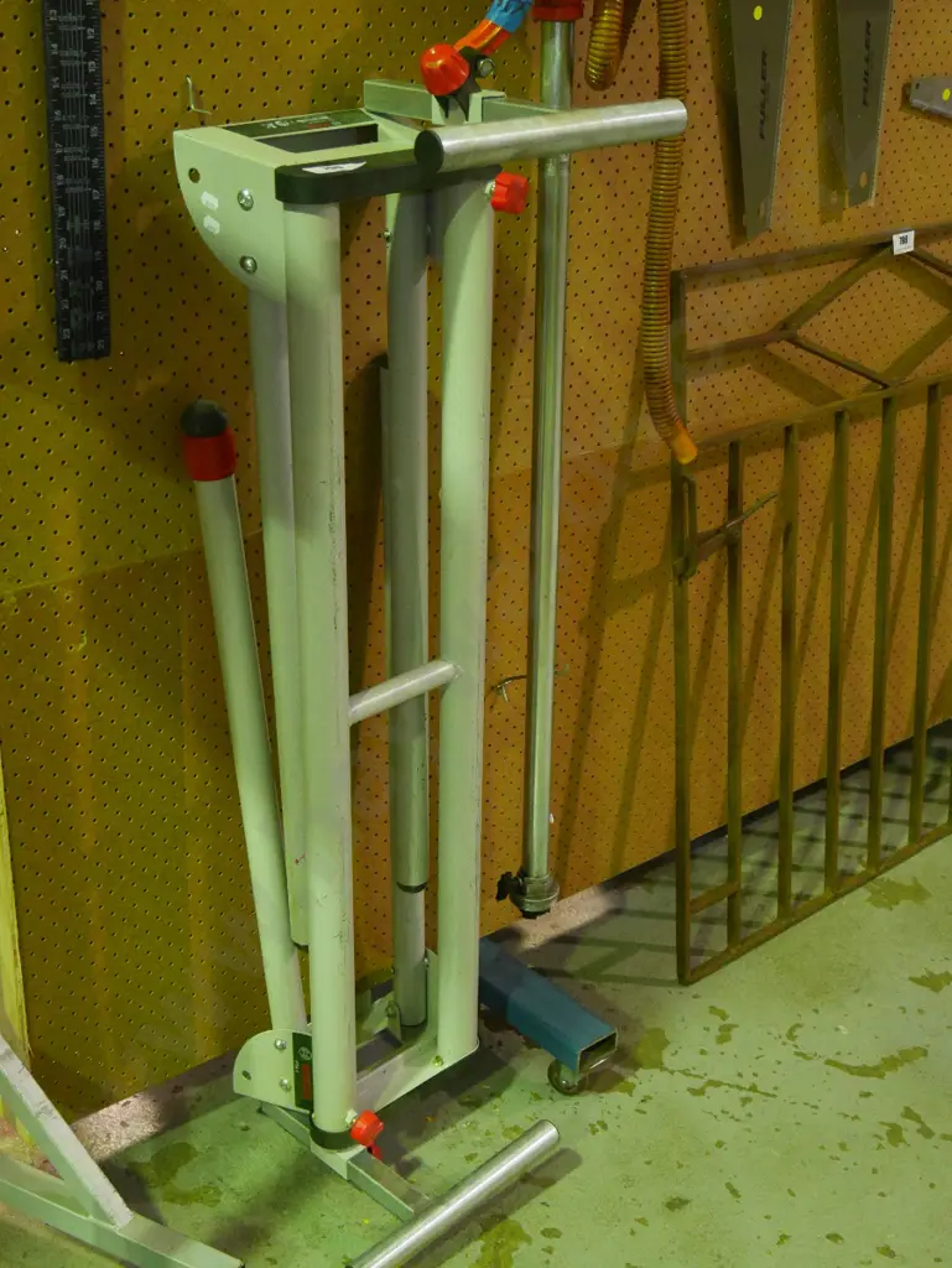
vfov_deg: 42.9
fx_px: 1612
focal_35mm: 44
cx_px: 476
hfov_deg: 32.9
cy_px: 634
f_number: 4.9
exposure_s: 1/50
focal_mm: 22
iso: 3200
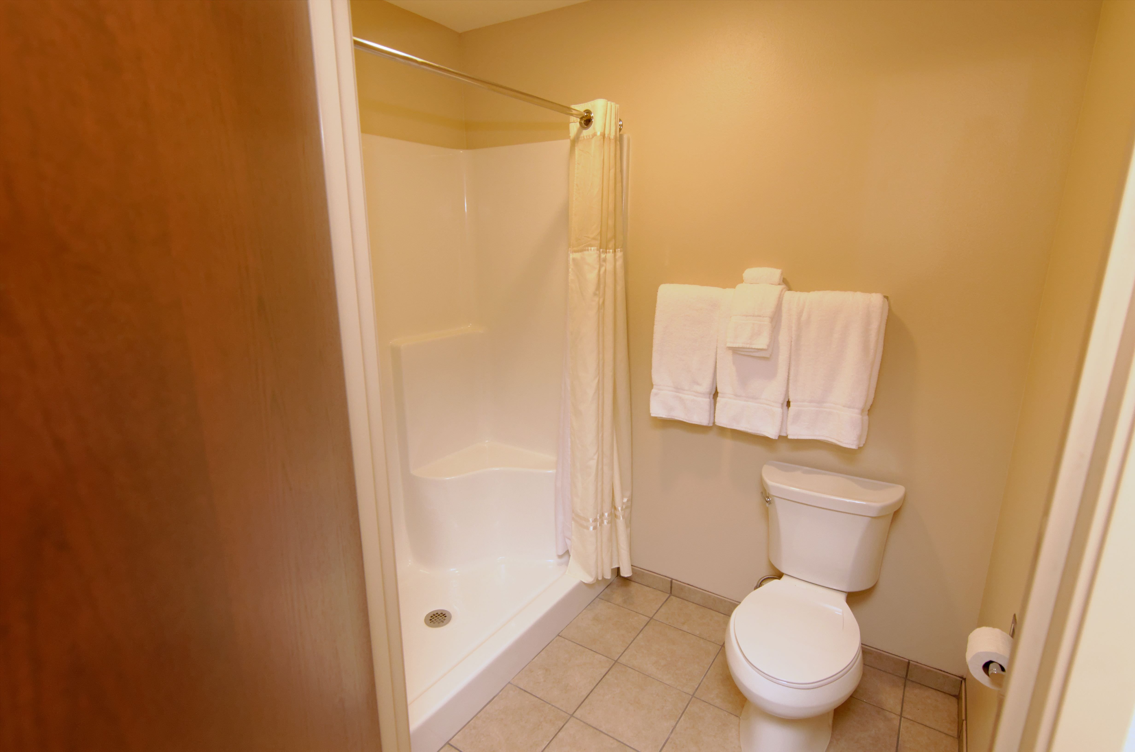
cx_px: 568
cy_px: 376
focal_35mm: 18
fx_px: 566
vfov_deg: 67.1
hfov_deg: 90.1
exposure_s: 1/60
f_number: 5.6
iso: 1400
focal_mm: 12
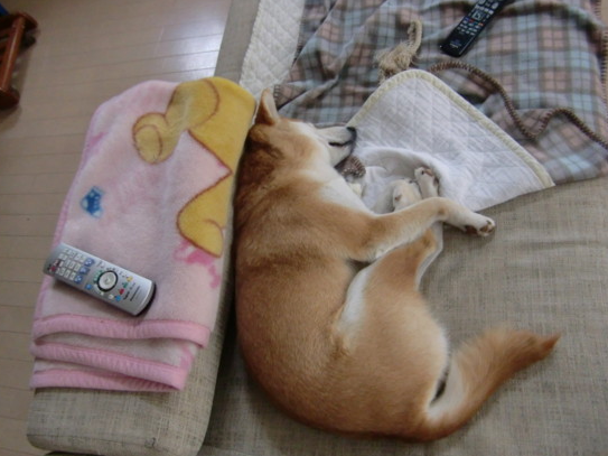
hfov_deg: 55.3
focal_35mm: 33
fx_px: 579
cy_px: 258
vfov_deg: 42.8
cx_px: 324
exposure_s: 1/25
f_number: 2.6
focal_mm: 4.9
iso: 400
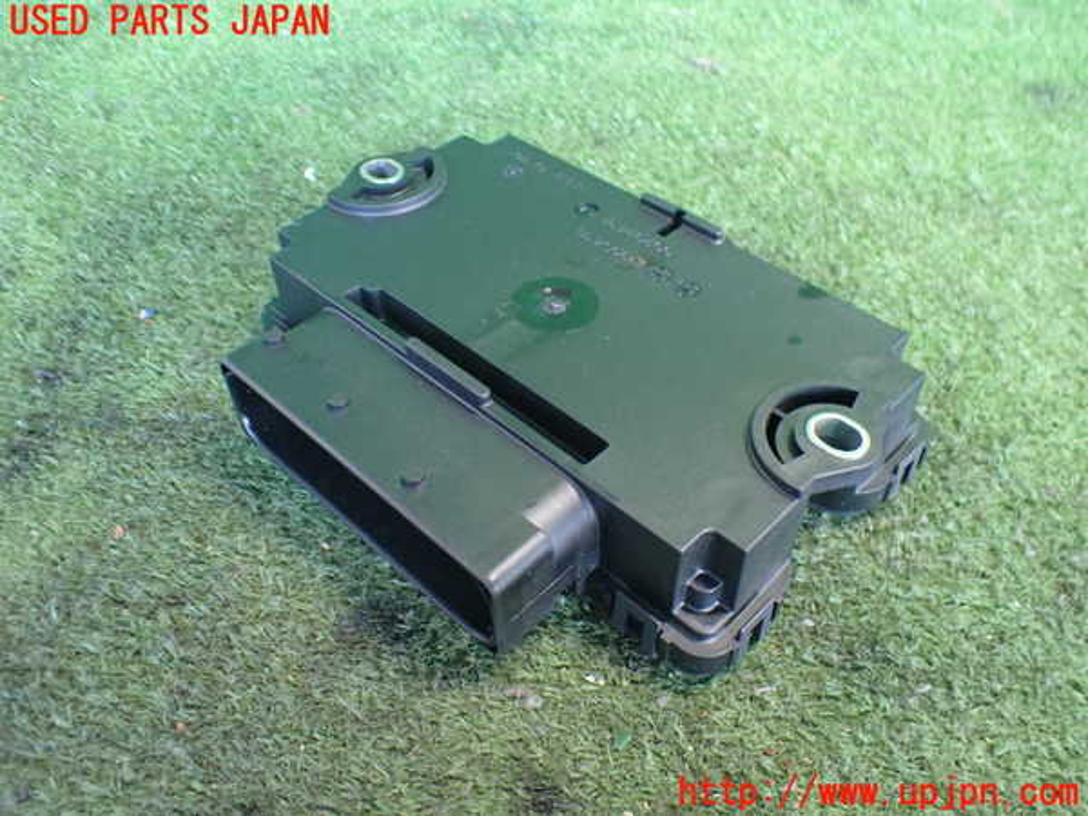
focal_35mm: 30
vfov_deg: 46.8
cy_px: 408
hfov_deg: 60.0
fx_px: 943
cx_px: 544
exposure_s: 1/40
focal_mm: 5.4
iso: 800
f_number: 2.3
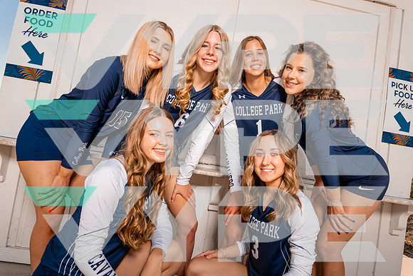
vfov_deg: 53.2
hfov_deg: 73.7
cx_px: 206
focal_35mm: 24
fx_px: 275
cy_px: 138
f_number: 8
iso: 100
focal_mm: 24
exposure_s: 1/250
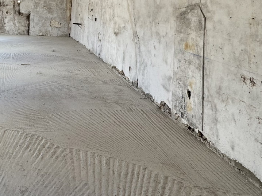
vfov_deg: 34.0
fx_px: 295
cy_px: 5
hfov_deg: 41.7
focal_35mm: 39
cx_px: 1
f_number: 2.2
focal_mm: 2.22
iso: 40
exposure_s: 1/131
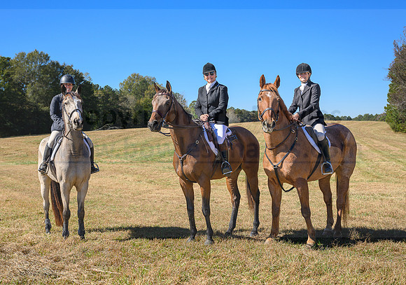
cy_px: 165
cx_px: 178
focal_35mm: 48
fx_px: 551
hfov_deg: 40.4
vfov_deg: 29.0
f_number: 4
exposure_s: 1/500
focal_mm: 40
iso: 64
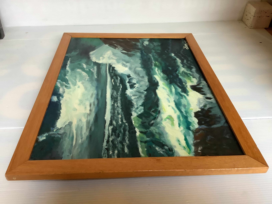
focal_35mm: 31
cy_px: 102
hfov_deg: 58.4
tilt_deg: -37.8
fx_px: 244
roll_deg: +1.6
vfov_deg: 45.4
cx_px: 136
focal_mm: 3.3
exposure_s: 1/60
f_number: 2.4
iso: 160
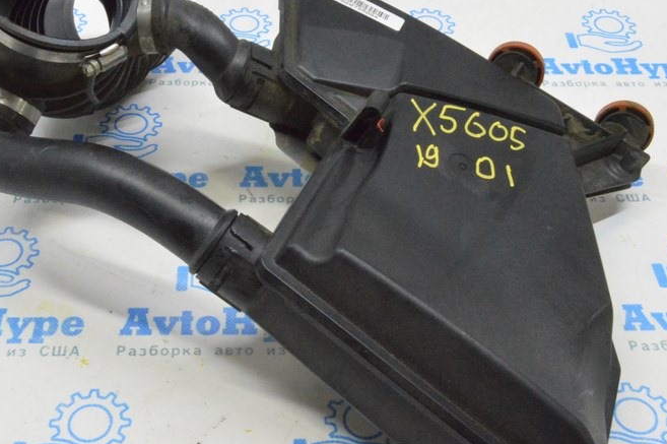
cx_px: 284
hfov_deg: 37.0
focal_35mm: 54
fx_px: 996
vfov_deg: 25.1
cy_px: 181
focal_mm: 23
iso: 6400
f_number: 20
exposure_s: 1/20
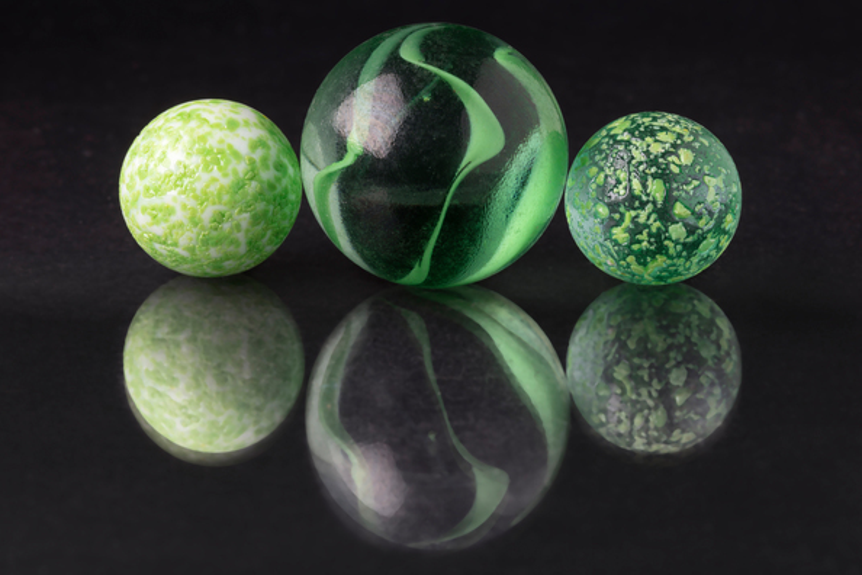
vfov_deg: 6.8
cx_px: 432
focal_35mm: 202
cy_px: 286
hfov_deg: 10.2
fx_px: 4836
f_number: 22
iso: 100
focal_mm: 200
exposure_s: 1/200
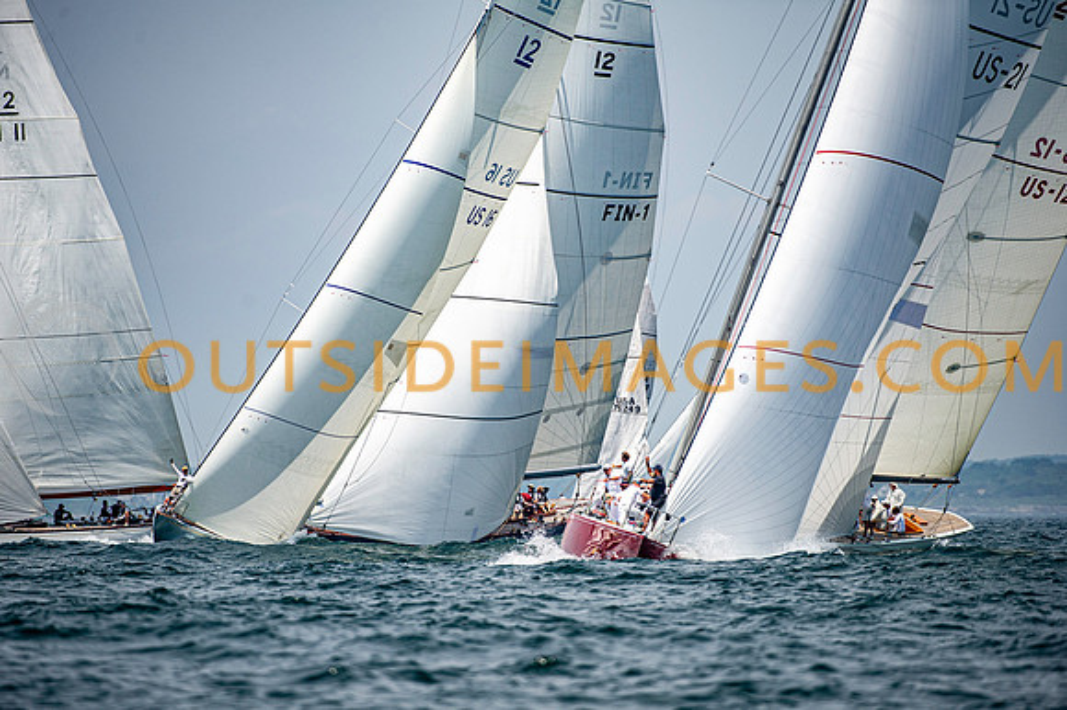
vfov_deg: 3.8
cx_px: 534
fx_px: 10591
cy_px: 355
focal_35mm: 358
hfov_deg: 5.8
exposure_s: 1/4000
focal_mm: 350
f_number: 5
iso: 400
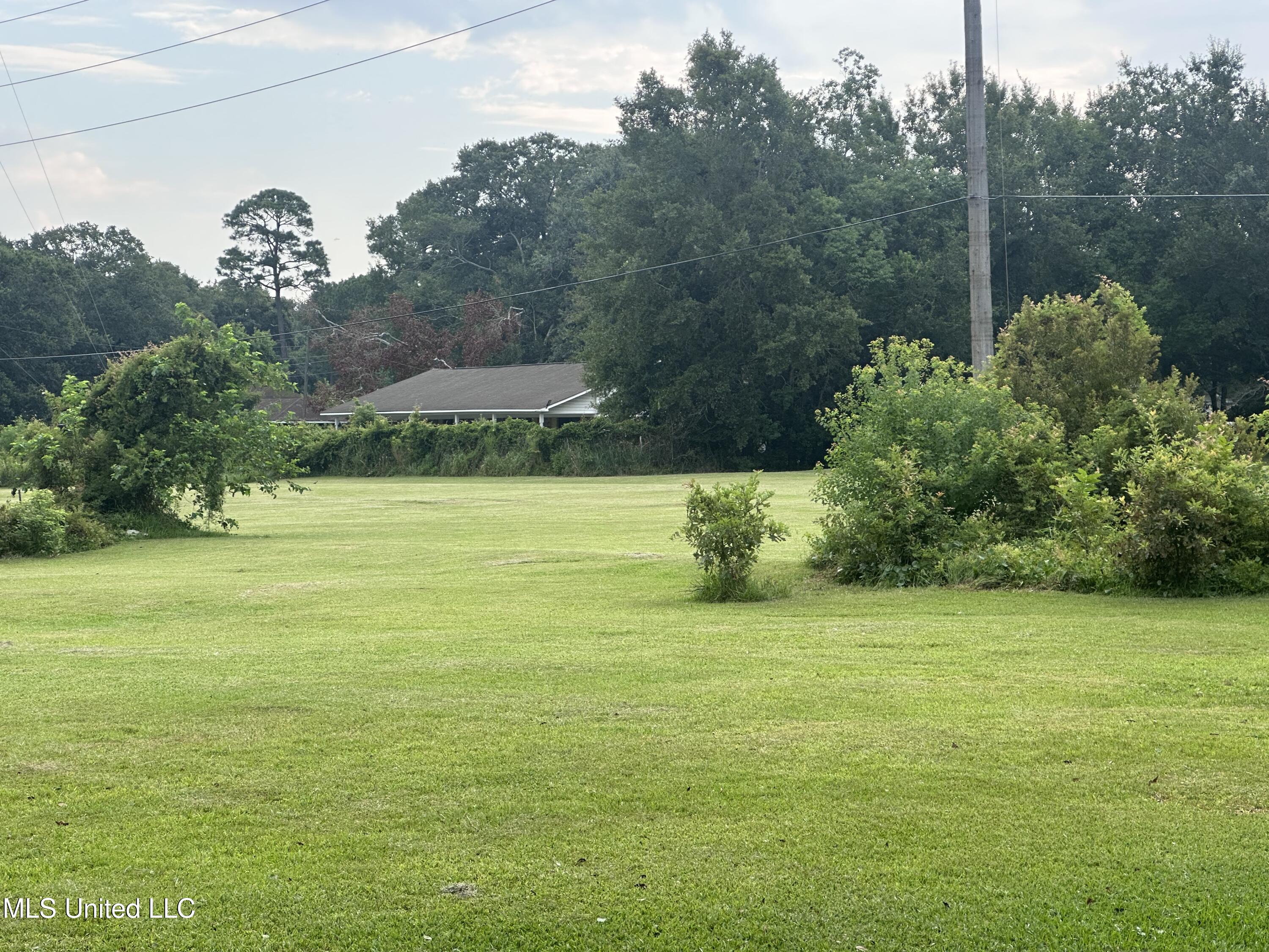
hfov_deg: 25.3
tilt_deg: -1.3
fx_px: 2823
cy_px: 476
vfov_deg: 19.1
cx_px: 634
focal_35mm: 77
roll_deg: +0.5
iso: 32
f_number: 2.8
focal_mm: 9
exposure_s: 1/129
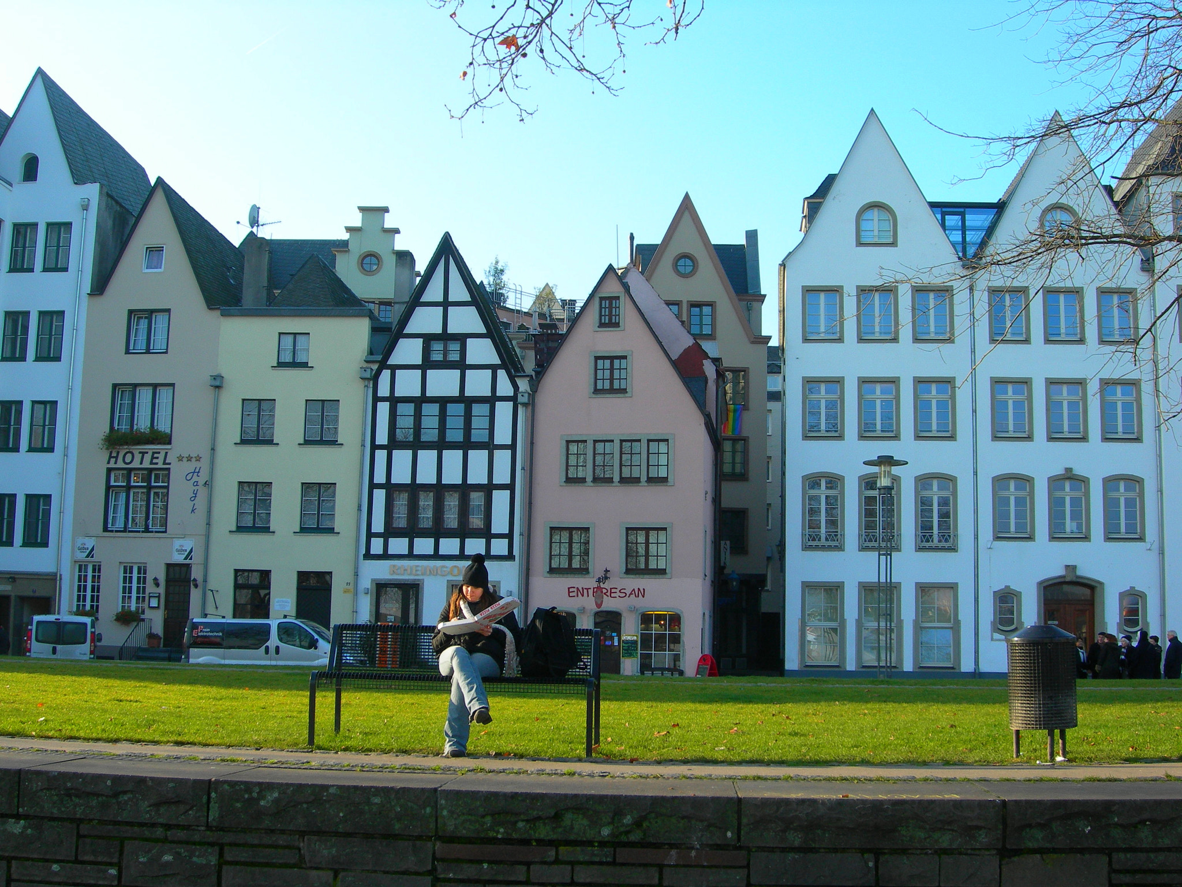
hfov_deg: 45.8
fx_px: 1400
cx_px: 591
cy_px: 444
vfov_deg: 35.1
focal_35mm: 41
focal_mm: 8.5
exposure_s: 1/146
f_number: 4.9
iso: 50
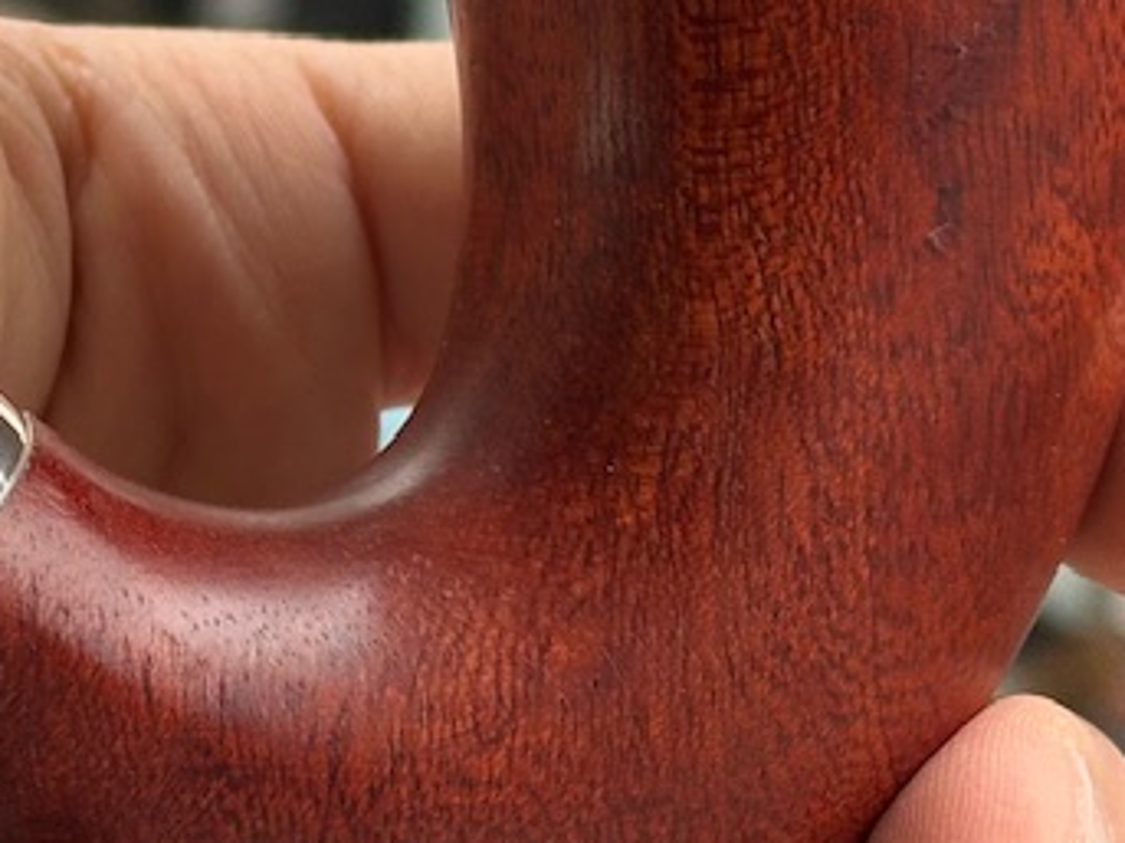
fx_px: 5815
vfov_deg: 8.3
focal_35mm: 179
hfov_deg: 11.0
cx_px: 30
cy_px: 157
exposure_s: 1/296
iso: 64
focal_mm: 6.86
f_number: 1.78
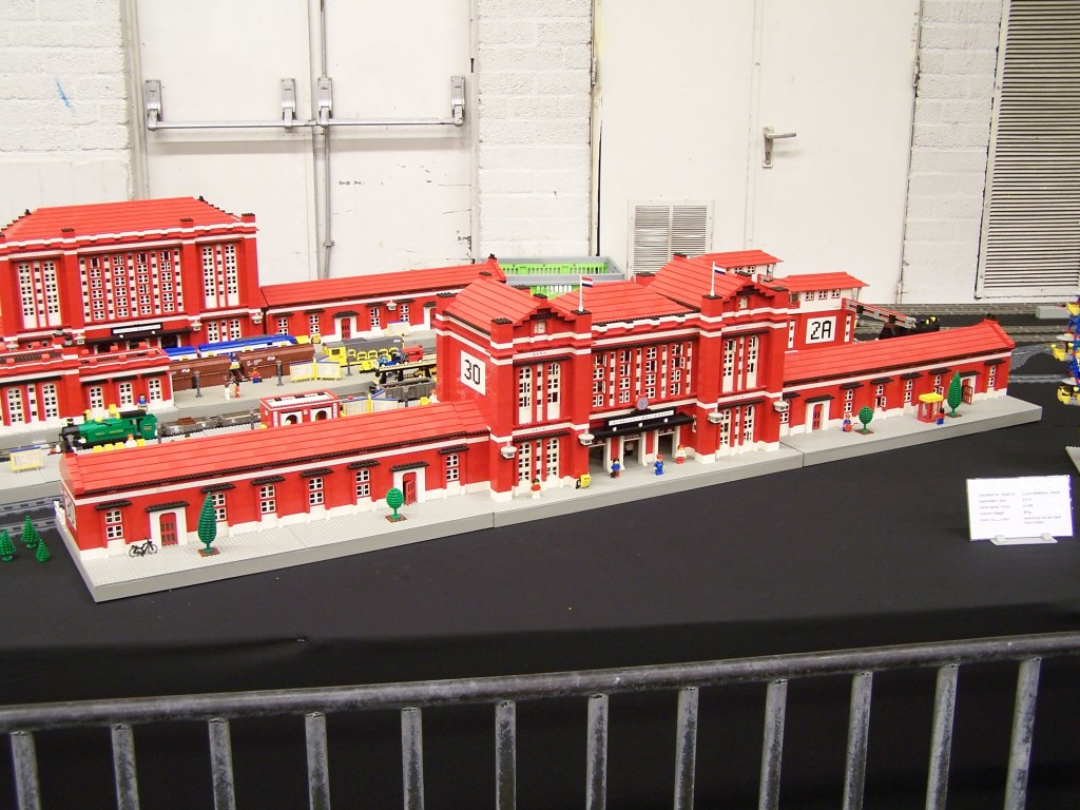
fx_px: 1248
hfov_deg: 46.8
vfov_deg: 36.0
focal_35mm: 40
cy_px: 405
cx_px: 540
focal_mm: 6.7
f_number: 2.8
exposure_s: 1/2
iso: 80
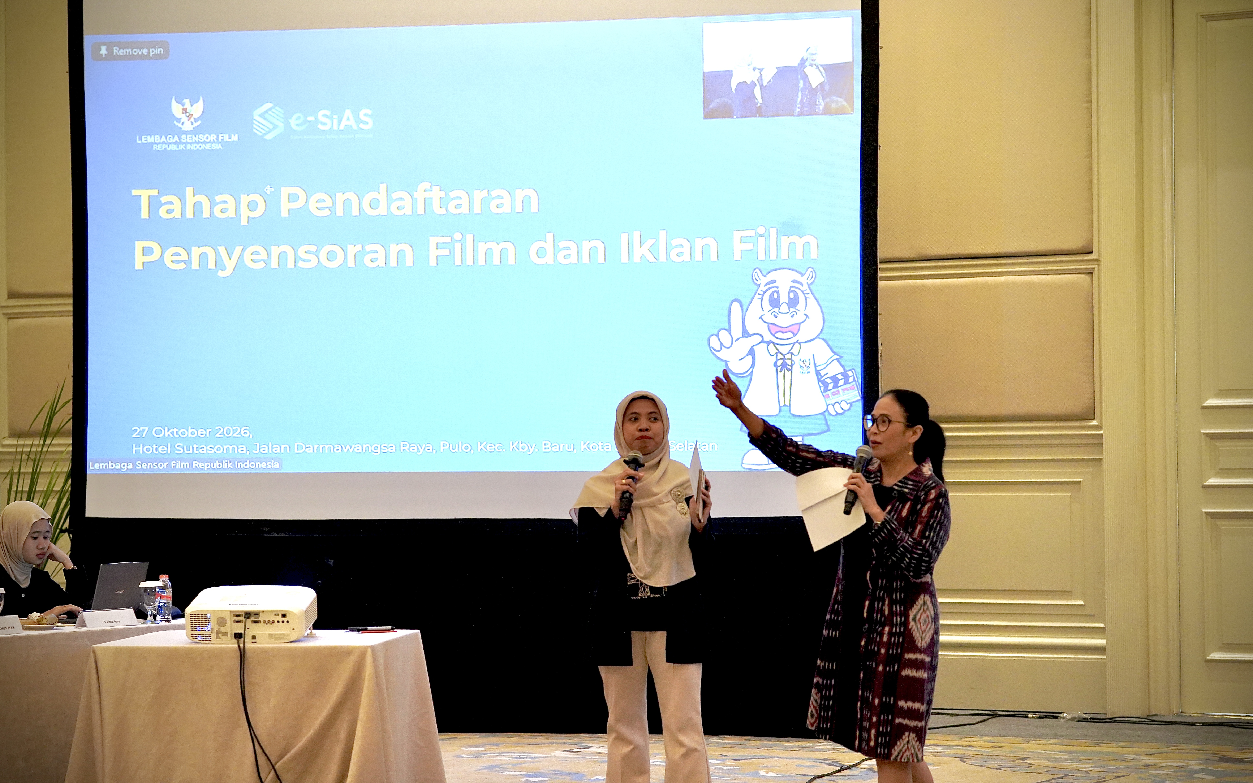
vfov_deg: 15.0
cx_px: 628
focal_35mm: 87
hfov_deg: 23.8
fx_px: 2971
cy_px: 413
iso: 6400
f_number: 4
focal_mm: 85
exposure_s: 1/160
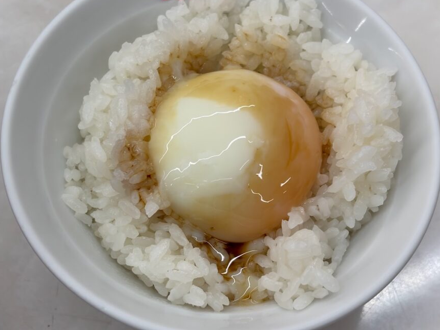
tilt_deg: -63.0
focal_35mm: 62
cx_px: 216
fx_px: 788
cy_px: 150
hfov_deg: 31.2
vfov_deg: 23.6
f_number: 1.6
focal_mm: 5.96
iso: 32
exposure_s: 1/100
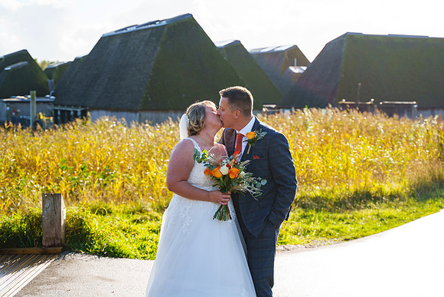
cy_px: 121
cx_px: 238
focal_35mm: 62
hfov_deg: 32.5
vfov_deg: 22.0
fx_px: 762
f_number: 3.2
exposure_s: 1/3200
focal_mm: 52
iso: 400
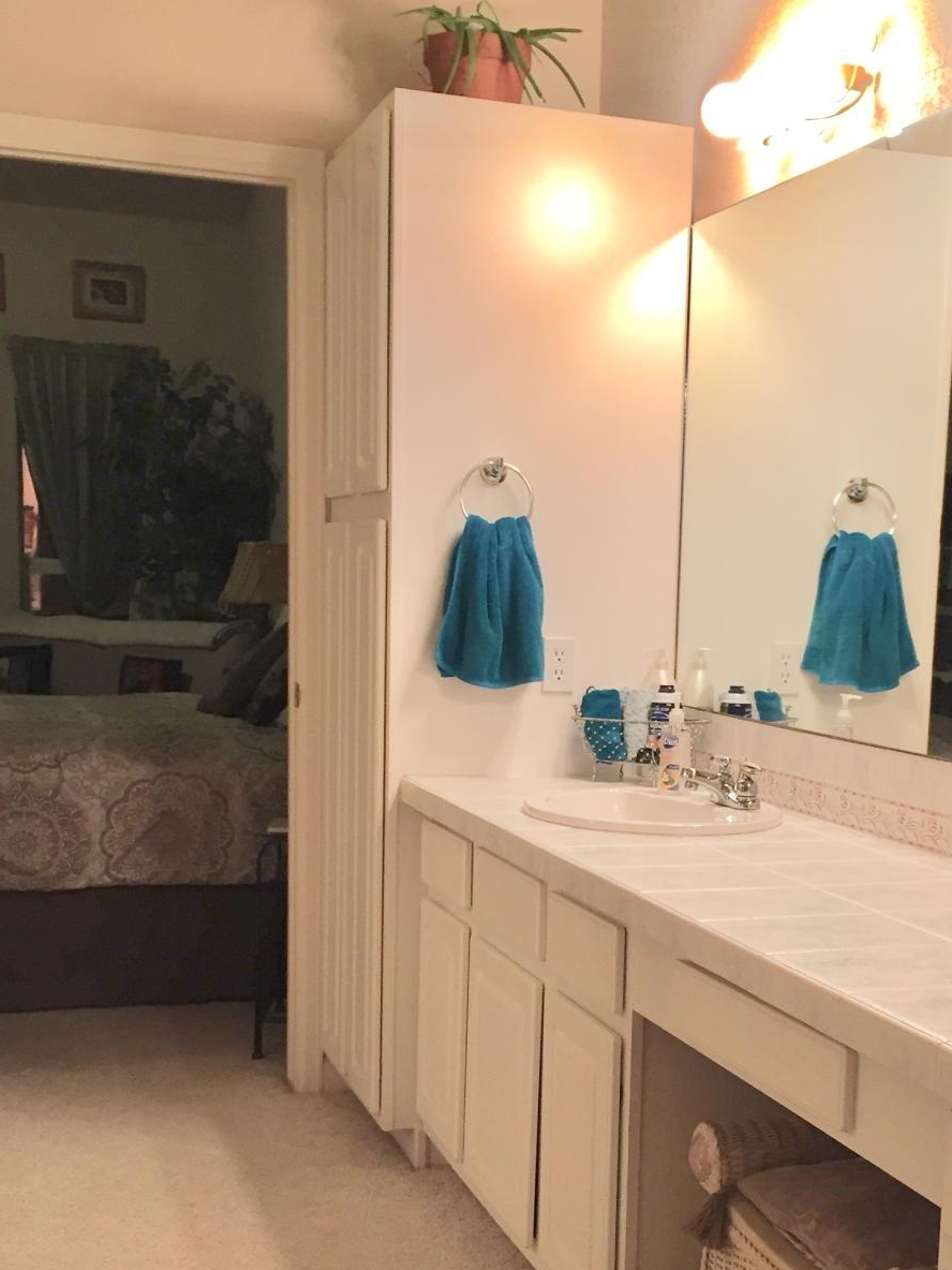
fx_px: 1797
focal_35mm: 49
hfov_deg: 29.5
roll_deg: -1.8
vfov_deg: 38.5
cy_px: 831
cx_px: 640
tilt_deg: -8.4
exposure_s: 1/30
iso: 80
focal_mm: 4.15
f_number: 2.2
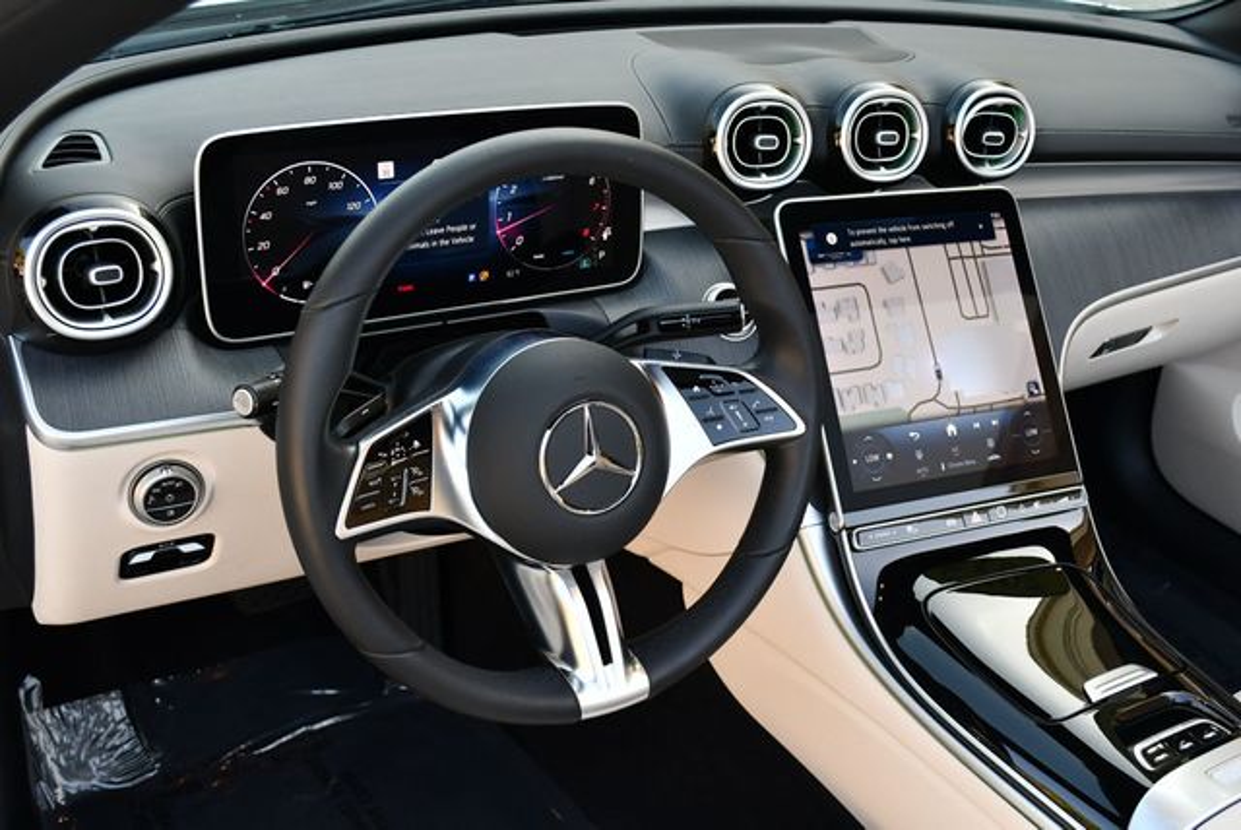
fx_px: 1380
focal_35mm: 40
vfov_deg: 33.5
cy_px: 415
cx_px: 620
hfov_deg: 48.4
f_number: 4.5
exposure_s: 1/250
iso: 400
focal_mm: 20
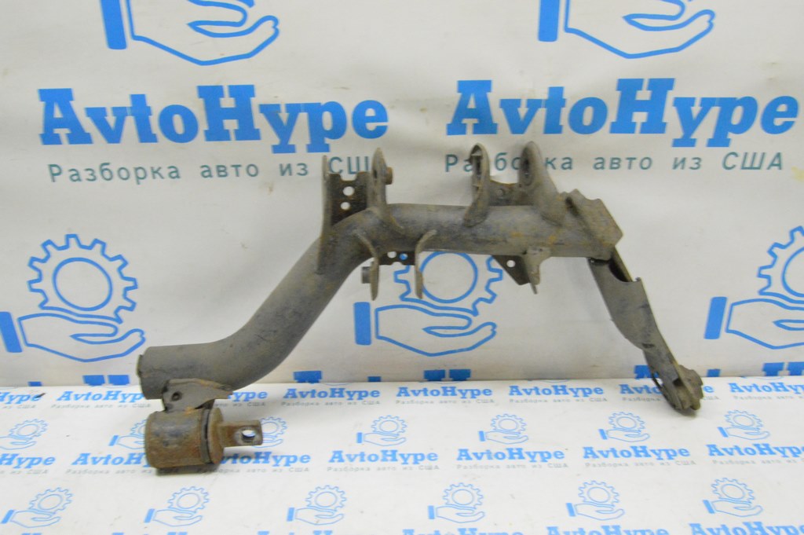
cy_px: 268
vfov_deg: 43.5
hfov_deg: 62.0
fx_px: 669
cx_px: 402
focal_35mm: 30
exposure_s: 1/15
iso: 6400
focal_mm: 20
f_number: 20
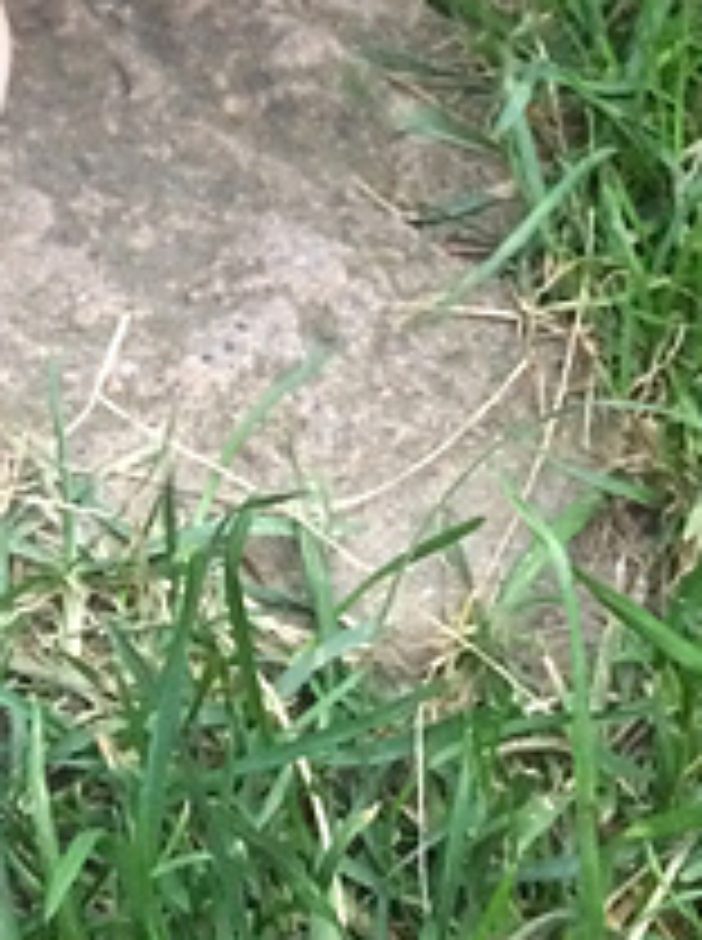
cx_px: -27
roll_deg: -2.3
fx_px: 2414
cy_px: -441
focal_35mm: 89
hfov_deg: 16.2
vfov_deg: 19.4
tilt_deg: -22.7
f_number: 2.2
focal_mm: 4.15
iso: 320
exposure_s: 1/30
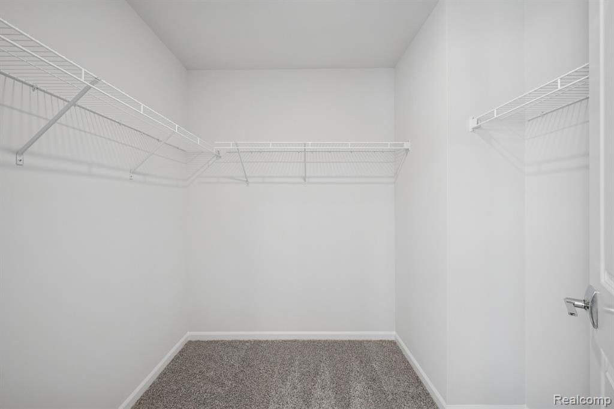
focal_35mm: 14
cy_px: 204
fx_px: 239
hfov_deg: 104.3
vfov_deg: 81.2
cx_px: 307
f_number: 9
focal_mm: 14
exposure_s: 2
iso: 50
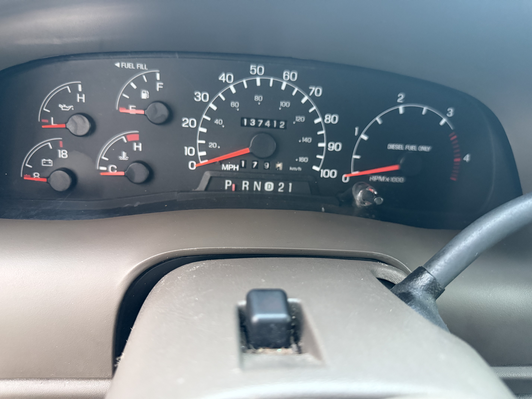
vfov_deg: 56.8
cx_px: 266
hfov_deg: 71.6
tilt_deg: -33.8
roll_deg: -6.8
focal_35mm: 24
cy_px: 200
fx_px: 369
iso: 640
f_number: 1.78
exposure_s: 1/60
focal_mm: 6.76
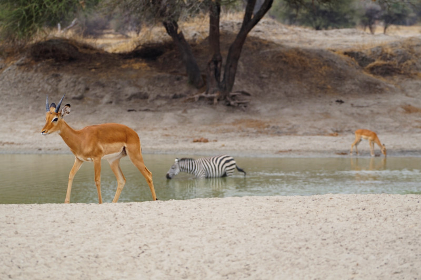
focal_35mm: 222
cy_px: 140
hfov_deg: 9.3
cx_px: 210
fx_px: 2595
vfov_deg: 6.2
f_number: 5.6
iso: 100
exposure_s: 1/250
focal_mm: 148
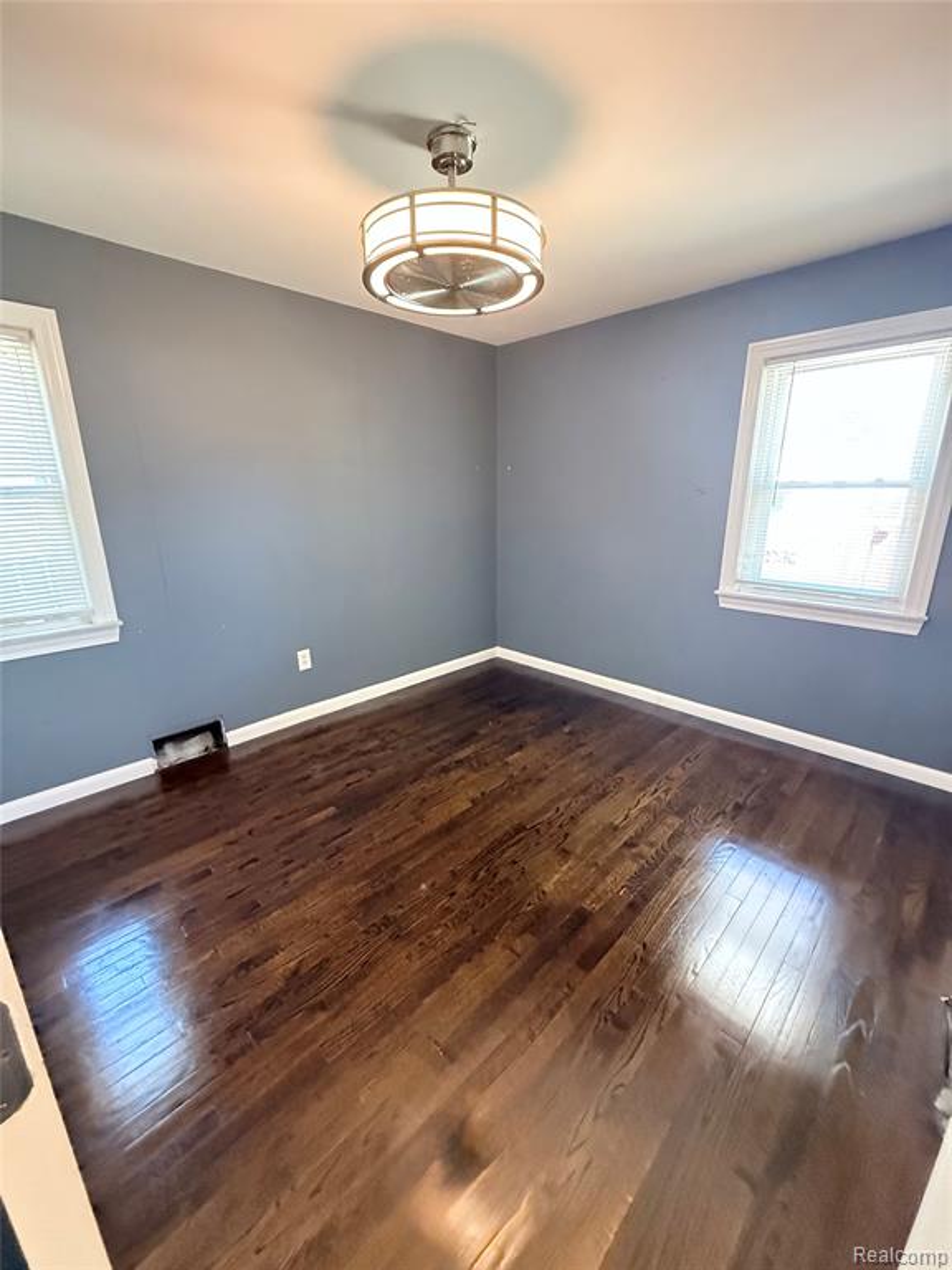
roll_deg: +0.2
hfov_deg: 85.7
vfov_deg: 102.1
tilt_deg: -15.1
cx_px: 476
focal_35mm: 14
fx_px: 513
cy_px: 635
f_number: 2.2
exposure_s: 1/60
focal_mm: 2.22
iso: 1000
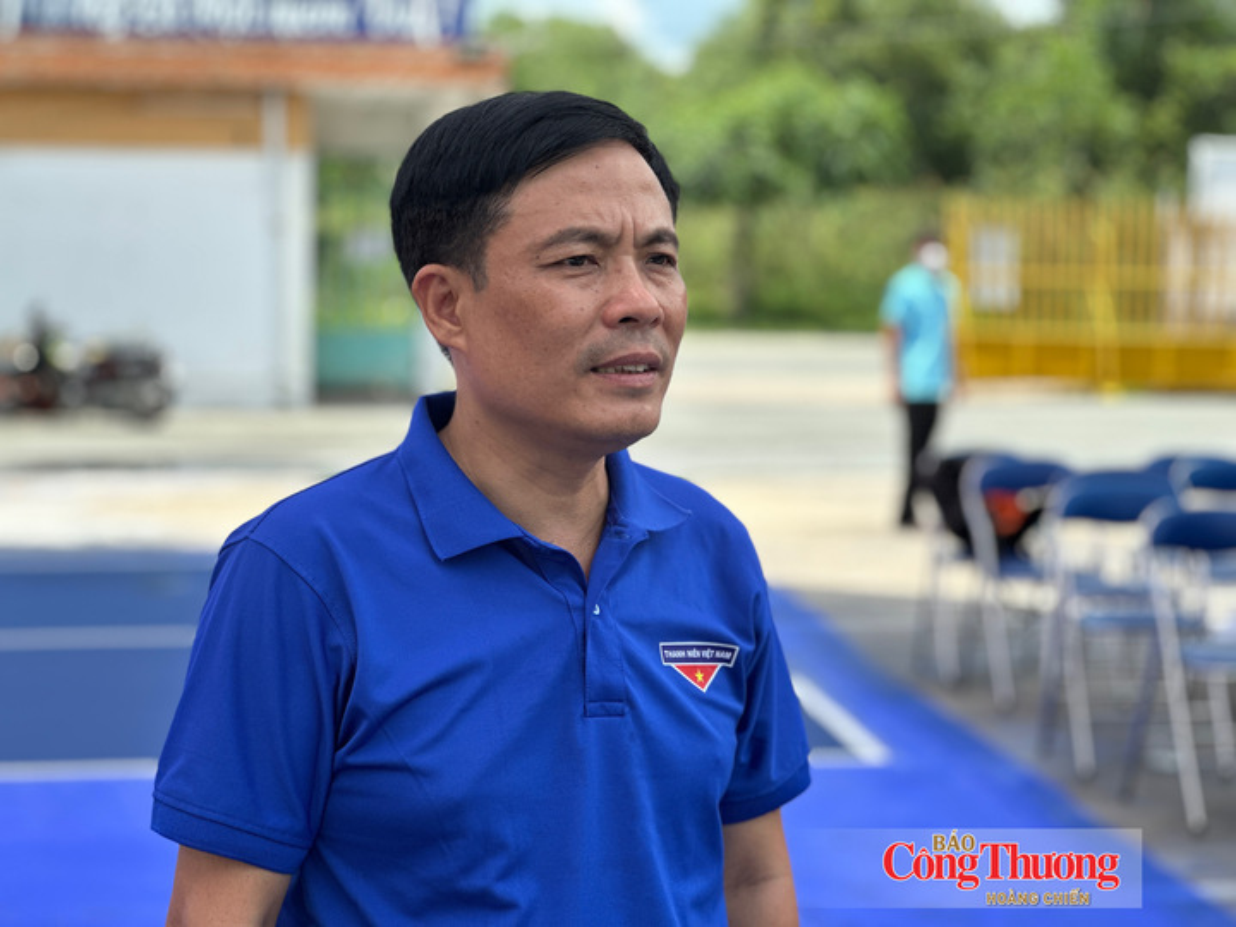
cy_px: 464
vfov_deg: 19.1
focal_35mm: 77
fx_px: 2749
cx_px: 618
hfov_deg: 25.3
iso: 25
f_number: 2.8
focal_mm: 9
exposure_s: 1/266
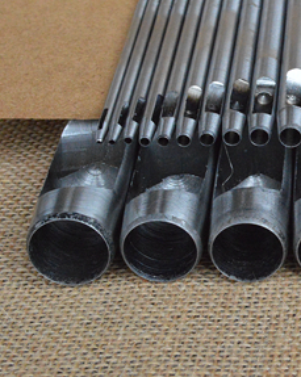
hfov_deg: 13.9
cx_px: 351
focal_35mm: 108
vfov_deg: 17.8
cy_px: 159
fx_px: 1205
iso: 6400
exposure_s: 1/100
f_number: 14
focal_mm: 40
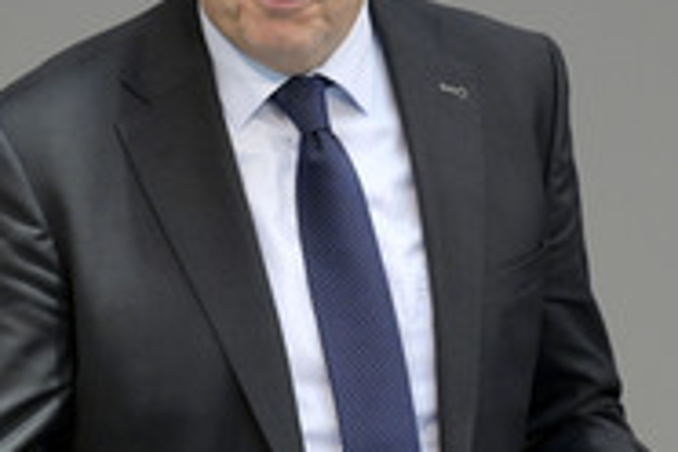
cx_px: 315
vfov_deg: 1.3
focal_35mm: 1093
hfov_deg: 1.9
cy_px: 175
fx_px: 20583
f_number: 5.6
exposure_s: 1/400
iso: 8000
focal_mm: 450
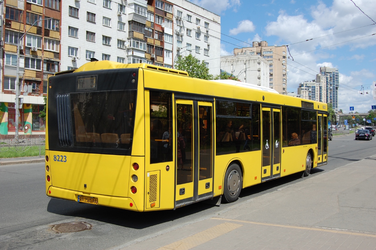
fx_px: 407
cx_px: 188
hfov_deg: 49.6
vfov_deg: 34.1
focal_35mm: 39
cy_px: 125
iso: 200
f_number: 10
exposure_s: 1/400
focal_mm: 26
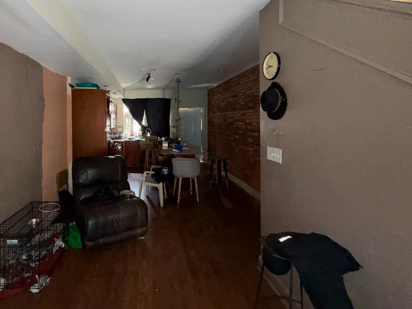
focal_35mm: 18
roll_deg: +0.2
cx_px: 149
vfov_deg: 70.8
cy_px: 123
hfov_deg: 85.7
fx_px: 214
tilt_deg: -0.2
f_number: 2.2
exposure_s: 1/40
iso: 400
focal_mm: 2.22
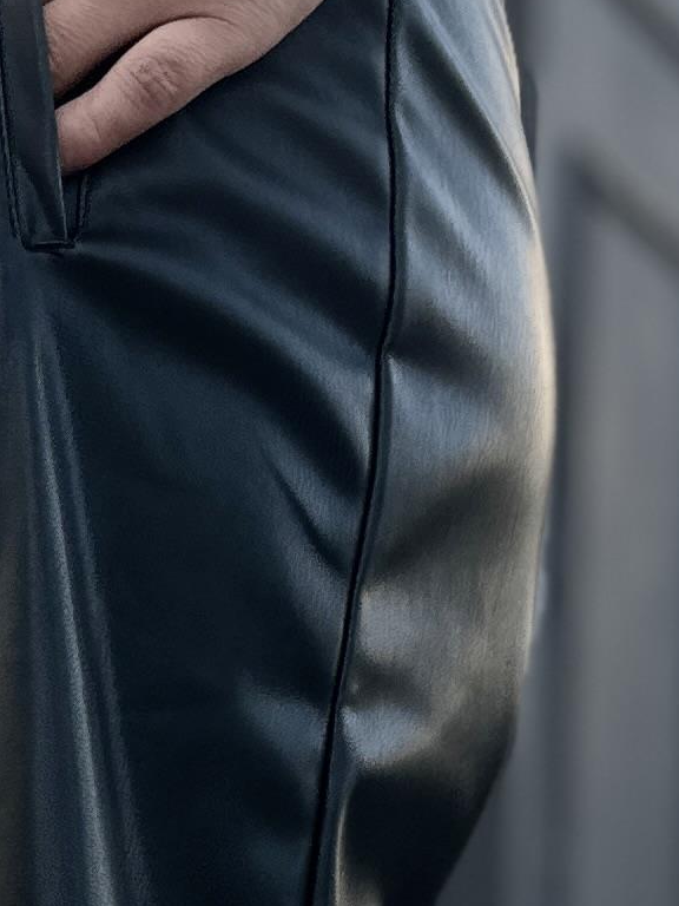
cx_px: -50
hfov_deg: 11.6
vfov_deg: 14.5
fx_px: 3295
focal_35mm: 126
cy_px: 1384
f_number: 1.78
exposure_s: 1/342
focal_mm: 6.86
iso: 80
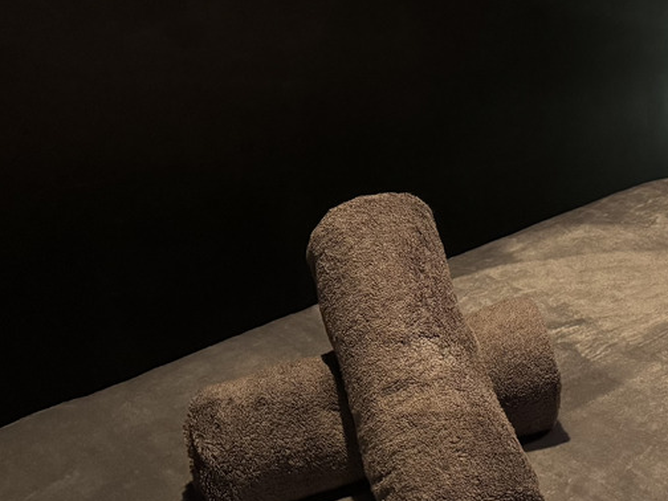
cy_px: 125
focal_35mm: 61
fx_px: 1177
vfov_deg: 23.8
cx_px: 709
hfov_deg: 29.1
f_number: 1.78
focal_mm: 6.76
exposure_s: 1/25
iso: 800
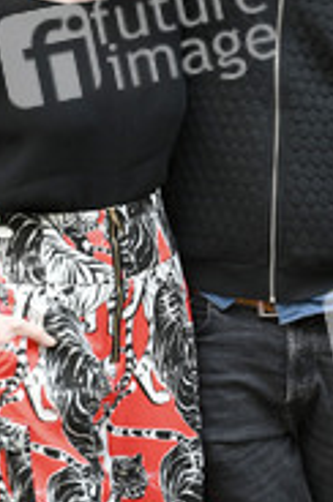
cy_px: 180
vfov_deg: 13.5
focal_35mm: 152
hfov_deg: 9.0
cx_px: 216
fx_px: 2117
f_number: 2.8
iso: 640
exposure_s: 1/100
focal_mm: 70
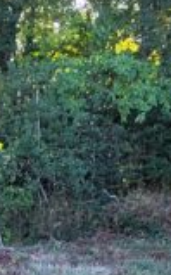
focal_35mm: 89
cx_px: -52
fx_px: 665
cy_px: 349
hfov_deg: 14.1
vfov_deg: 21.3
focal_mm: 1.74
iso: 50
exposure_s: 1/100
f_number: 2.2
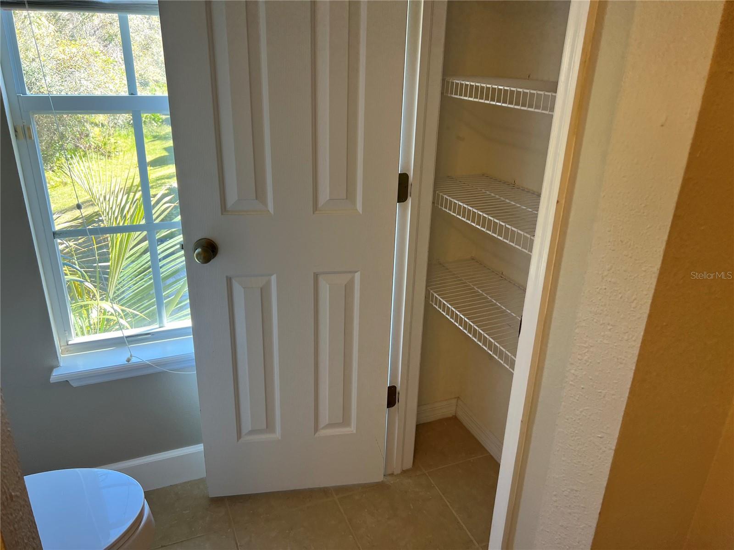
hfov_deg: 67.3
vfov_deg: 53.1
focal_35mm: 26
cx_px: 367
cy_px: 275
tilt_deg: -22.0
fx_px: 551
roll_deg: -1.1
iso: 80
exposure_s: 1/120
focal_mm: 5.7
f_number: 1.5
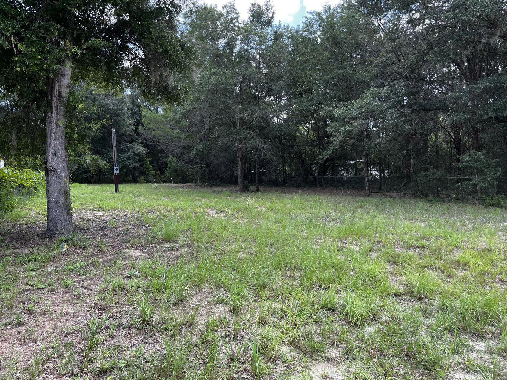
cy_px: 190
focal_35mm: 26
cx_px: 254
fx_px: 381
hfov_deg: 67.3
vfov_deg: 53.1
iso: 40
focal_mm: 5.1
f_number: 1.6
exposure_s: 1/292
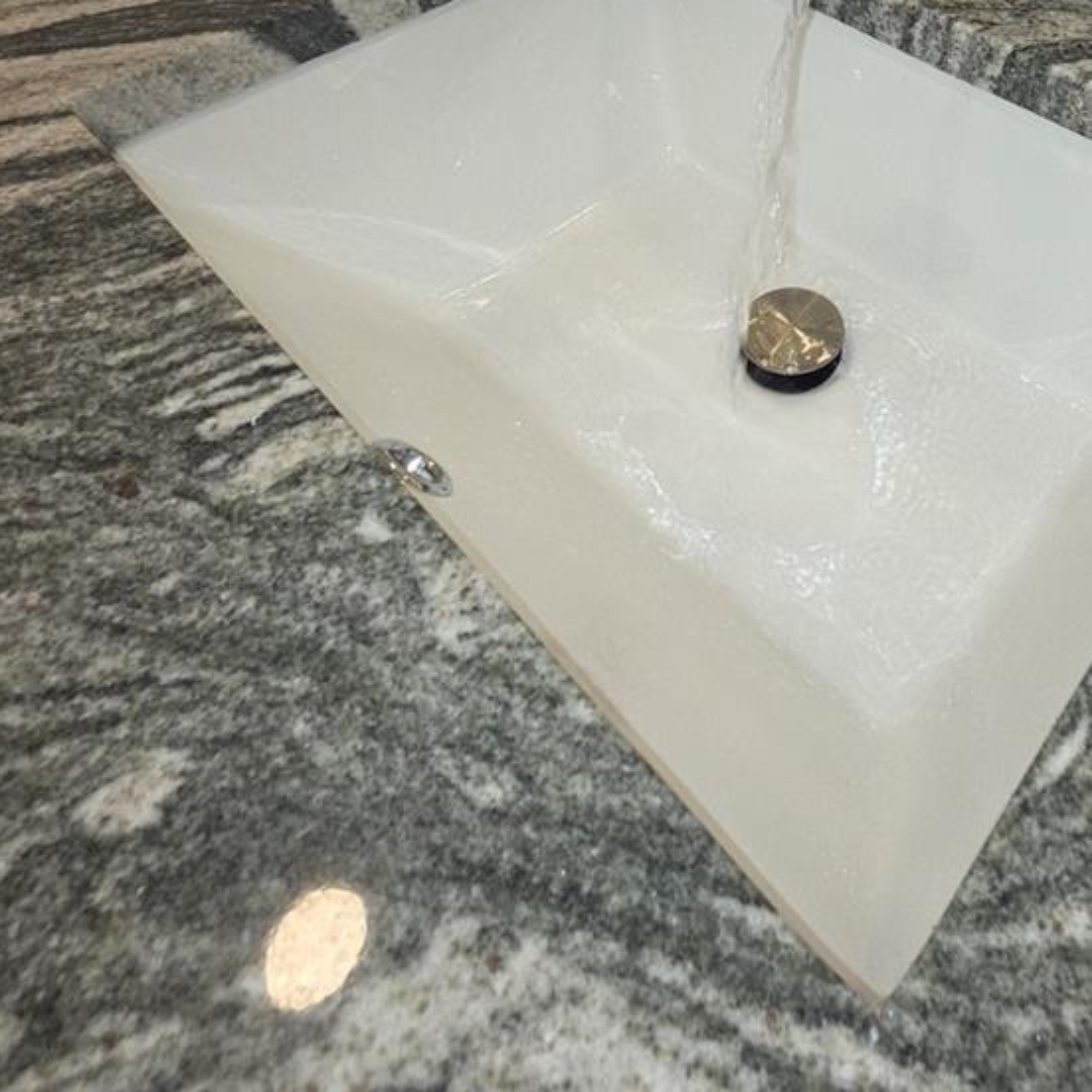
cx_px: 819
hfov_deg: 59.6
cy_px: 97
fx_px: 892
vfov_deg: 54.3
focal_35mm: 25
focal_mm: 2.2
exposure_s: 1/120
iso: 80
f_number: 2.2
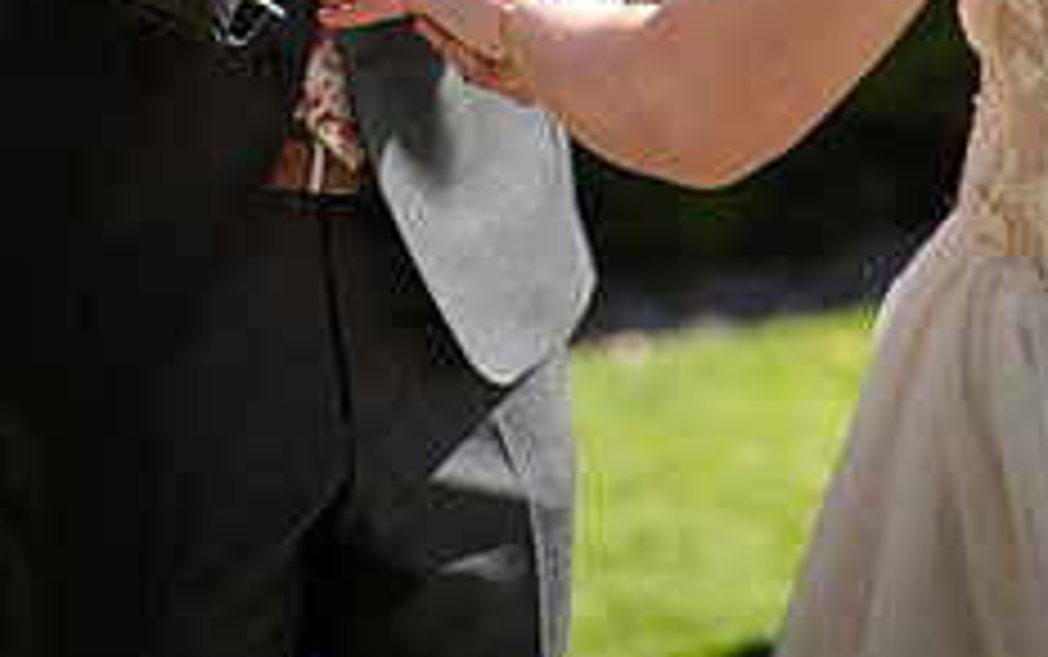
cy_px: -315
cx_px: 596
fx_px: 4773
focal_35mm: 167
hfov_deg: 12.5
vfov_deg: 7.7
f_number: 2.5
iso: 200
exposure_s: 1/1250
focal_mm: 85
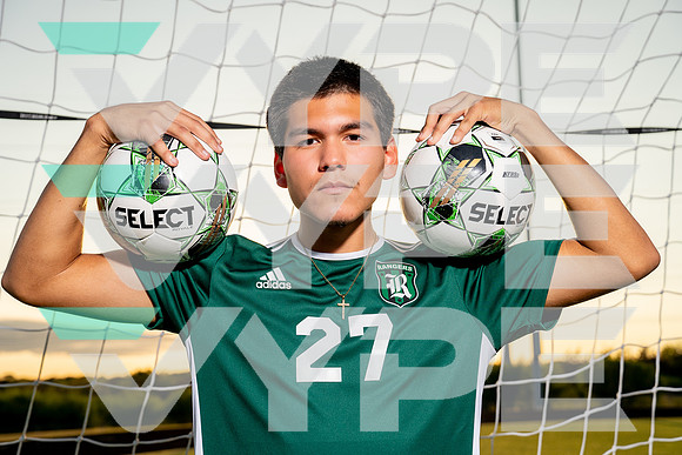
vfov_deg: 26.1
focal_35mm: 52
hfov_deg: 38.2
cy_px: 228
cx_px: 341
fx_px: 984
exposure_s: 1/1250
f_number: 5
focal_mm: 51
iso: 200
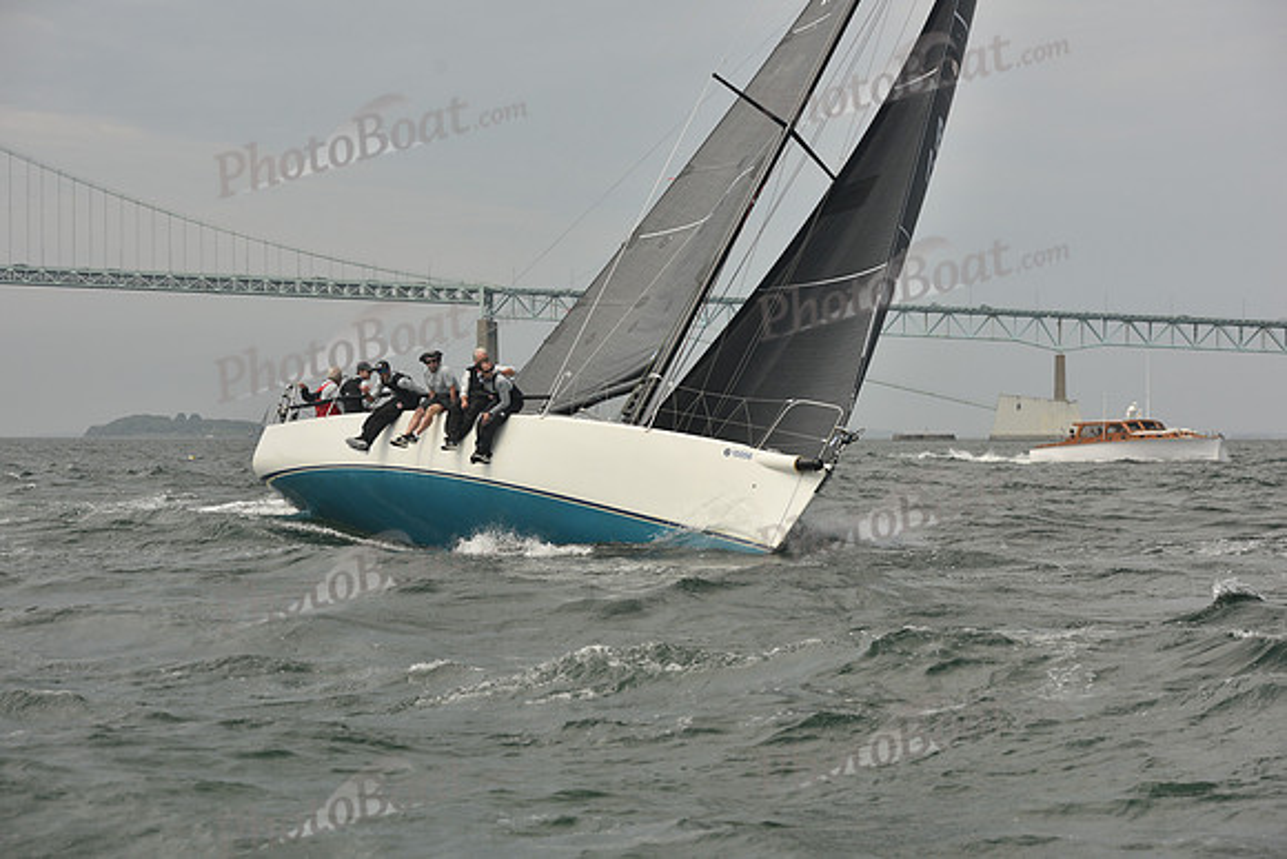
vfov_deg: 16.7
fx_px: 2932
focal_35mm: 82
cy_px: 430
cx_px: 644
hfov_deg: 24.8
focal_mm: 82
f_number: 6.3
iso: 250
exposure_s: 1/640
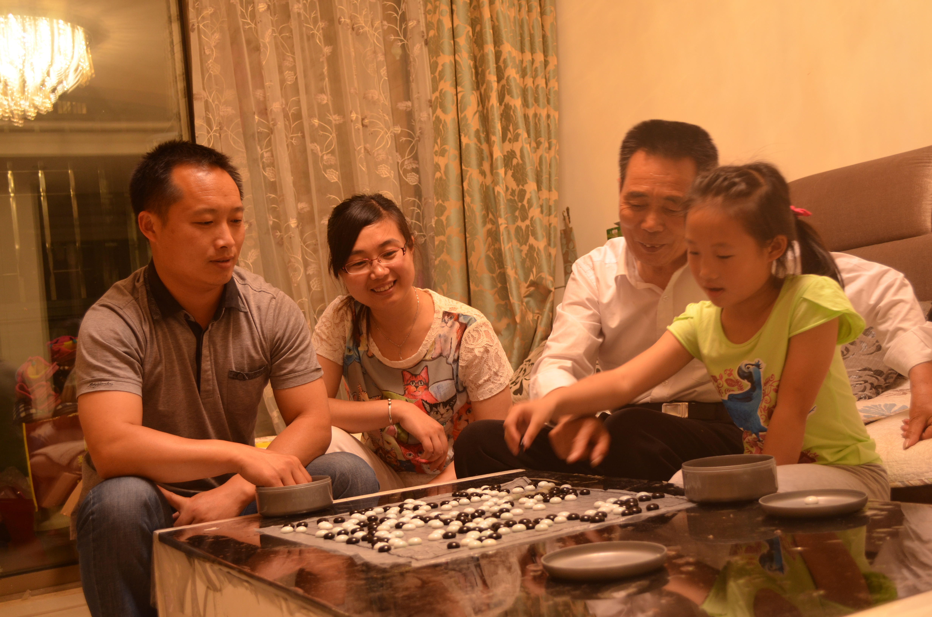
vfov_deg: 31.8
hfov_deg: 46.5
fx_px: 1085
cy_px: 308
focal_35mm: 42
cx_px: 466
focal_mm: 28
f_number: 4.5
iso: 400
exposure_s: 1/15
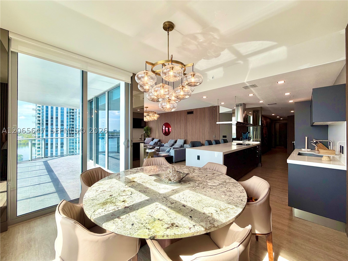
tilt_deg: -0.1
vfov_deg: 85.7
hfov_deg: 102.1
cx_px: 174
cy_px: 130
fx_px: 141
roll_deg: +0.2
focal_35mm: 14
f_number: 2.2
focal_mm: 2.22
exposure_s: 1/390
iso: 50
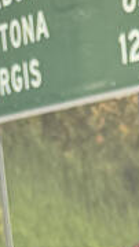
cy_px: 619
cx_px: 270
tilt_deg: -17.5
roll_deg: +2.8
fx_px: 978
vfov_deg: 11.5
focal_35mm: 149
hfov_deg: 7.8
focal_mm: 6.76
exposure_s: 1/60
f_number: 1.78
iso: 250
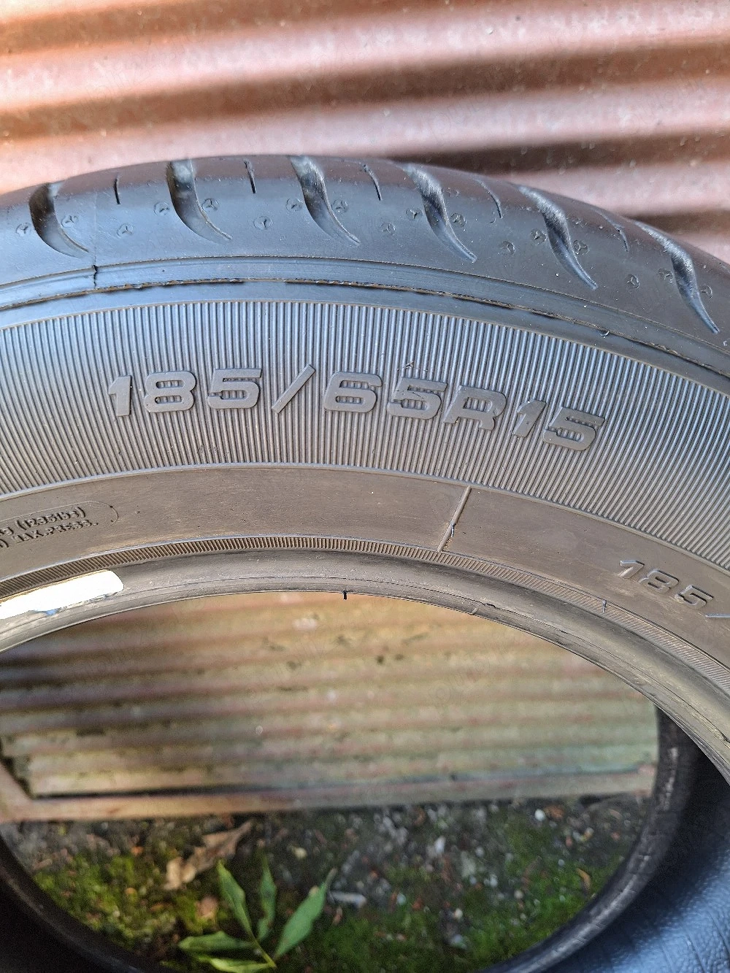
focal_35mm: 23
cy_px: 486
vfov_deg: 73.9
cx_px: 365
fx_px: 647
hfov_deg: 58.9
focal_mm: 5.54
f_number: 1.8
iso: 125
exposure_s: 1/50
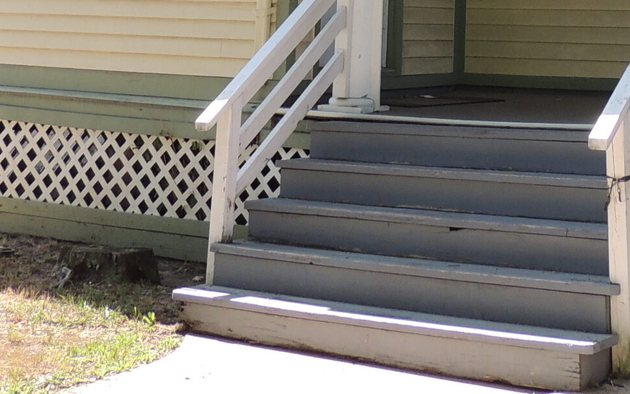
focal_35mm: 80
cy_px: -290
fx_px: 1374
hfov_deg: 25.6
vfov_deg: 14.6
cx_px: 451
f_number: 3
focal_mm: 4.3
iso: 100
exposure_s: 1/320
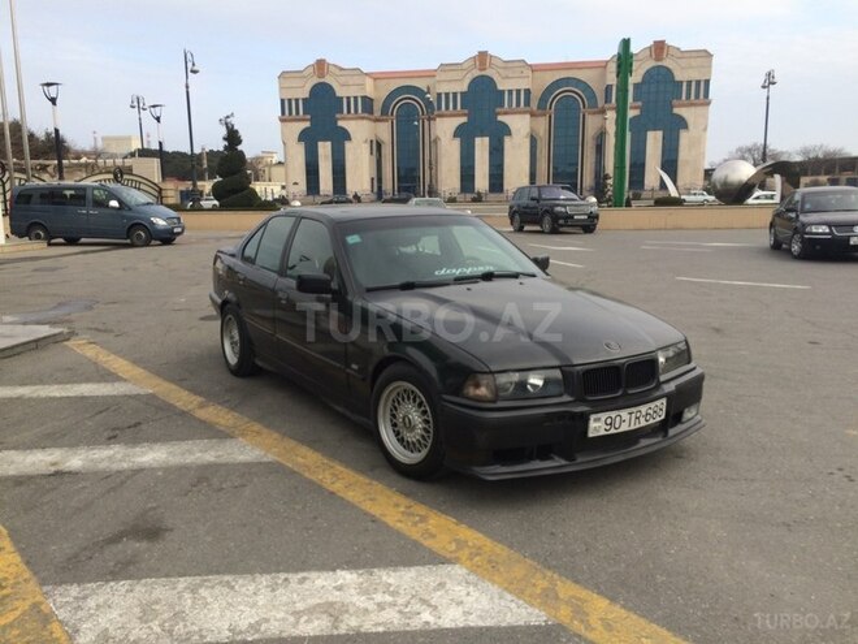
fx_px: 719
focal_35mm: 29
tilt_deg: -13.9
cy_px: 322
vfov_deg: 48.2
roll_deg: +0.7
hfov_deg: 61.7
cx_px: 429
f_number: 2.2
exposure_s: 1/746
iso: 32
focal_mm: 4.15
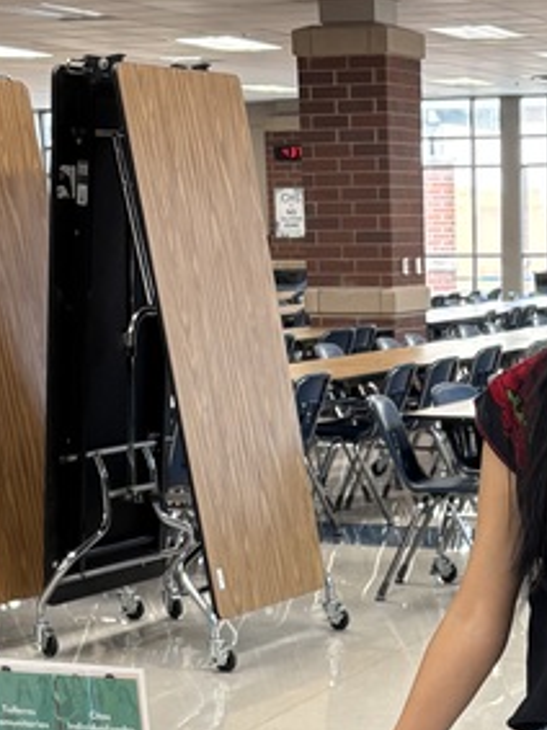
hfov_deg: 15.5
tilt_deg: -19.1
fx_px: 1982
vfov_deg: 19.4
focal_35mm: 94
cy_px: 921
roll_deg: -0.3
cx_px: 508
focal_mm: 5.96
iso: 100
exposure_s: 1/60
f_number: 1.6
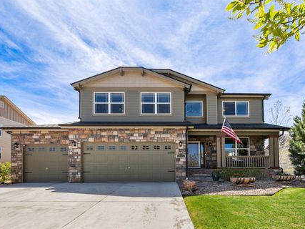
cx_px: 171
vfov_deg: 69.9
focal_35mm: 19
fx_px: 164
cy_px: 115
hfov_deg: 85.6
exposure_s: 1/1250
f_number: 8
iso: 500
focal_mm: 16.5
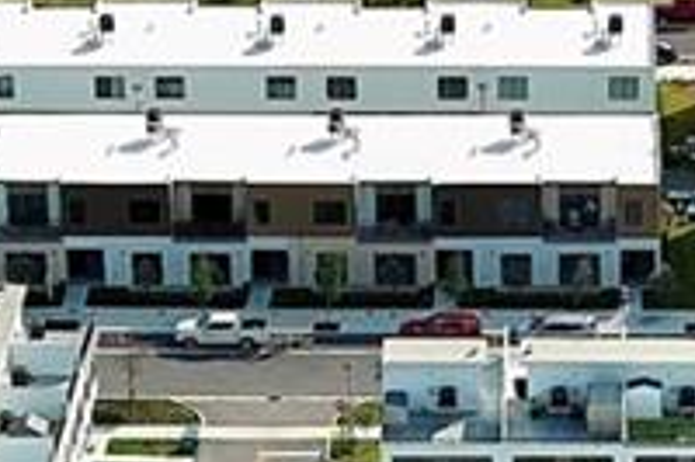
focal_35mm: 232
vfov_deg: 5.9
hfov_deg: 8.9
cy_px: 545
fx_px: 4475
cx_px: 587
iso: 101
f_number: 2.8
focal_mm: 10.57
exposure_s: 1/1486
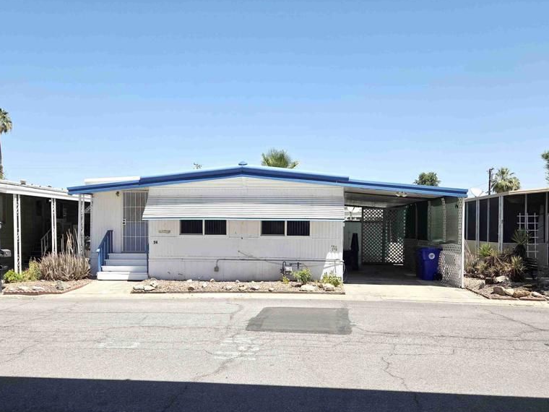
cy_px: 233
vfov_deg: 45.3
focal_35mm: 31
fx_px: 492
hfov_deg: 58.2
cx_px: 248
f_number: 1.8
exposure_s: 1/5004
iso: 80
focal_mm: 5.4
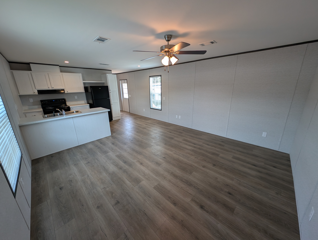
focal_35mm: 12
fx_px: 110
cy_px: 120
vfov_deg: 94.6
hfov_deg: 110.5
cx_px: 159
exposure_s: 1/120
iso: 69
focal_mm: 2.23
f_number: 1.95
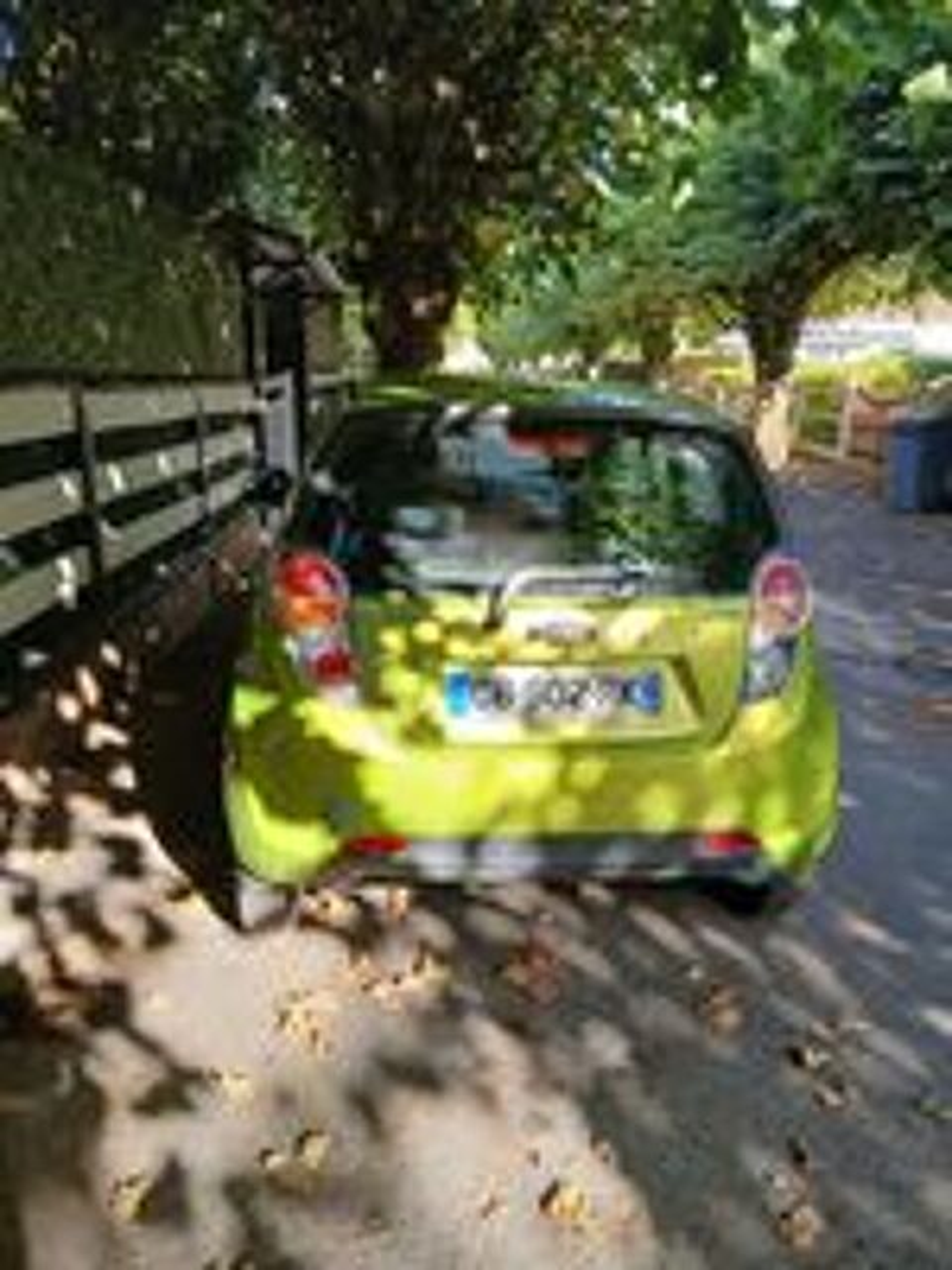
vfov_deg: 67.3
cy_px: 635
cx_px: 476
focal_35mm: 26
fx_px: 953
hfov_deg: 53.1
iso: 40
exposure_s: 1/100
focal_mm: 3.98
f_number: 1.8
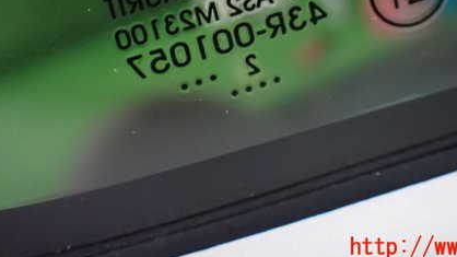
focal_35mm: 97
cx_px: 269
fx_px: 1175
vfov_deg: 12.4
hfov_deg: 22.0
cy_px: 15
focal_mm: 11.09
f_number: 3.6
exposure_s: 1/8
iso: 1600
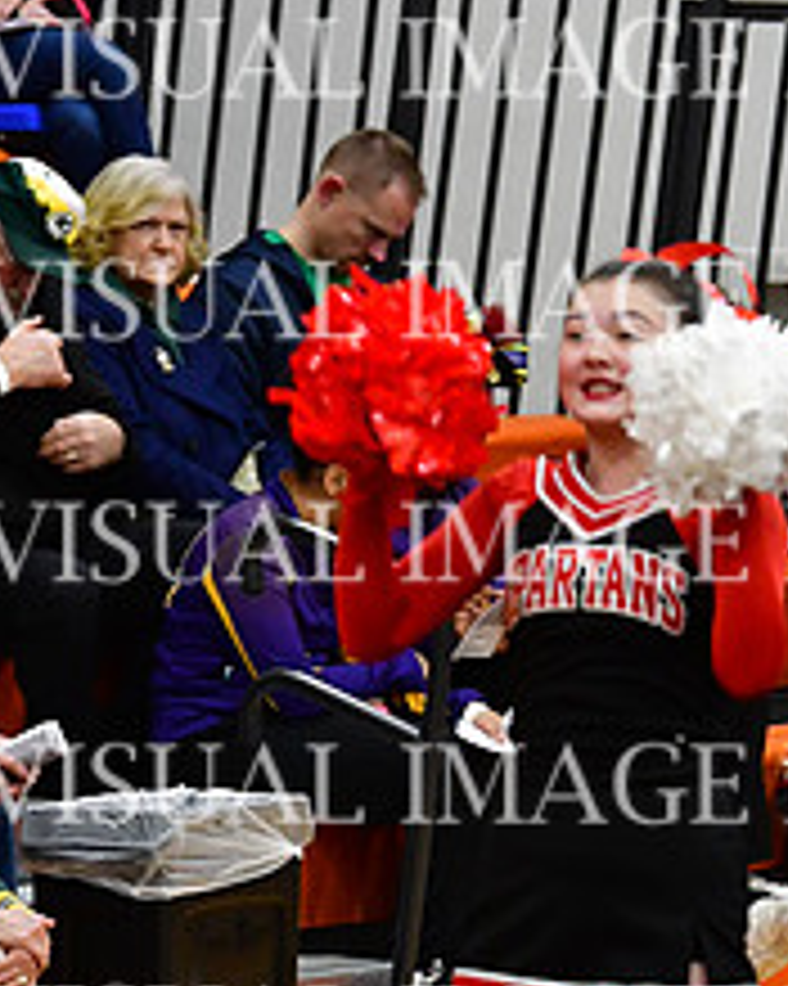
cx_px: 754
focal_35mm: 503
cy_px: 905
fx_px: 14674
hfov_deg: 3.1
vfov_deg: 3.8
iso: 4000
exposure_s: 1/500
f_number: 3.5
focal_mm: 135
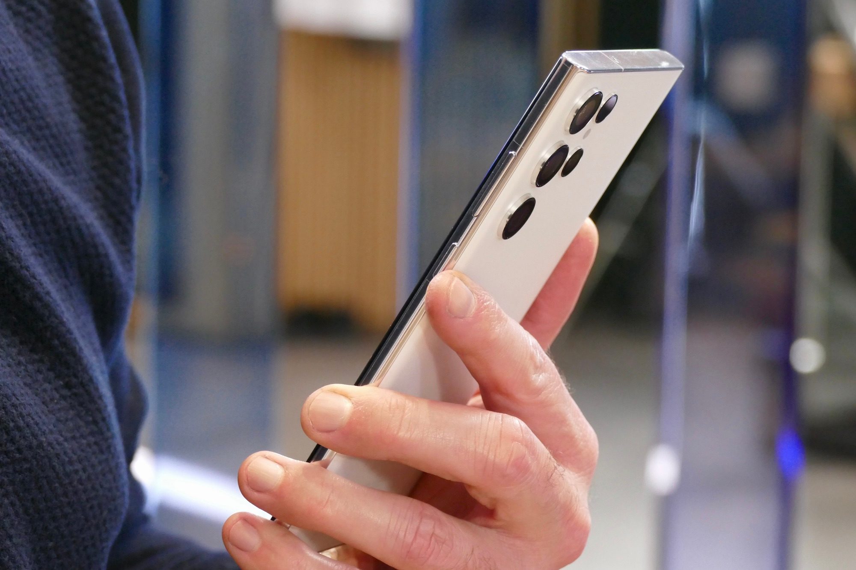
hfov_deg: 15.2
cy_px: 285
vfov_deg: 10.2
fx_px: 3210
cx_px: 428
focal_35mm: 135
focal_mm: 49.07
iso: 1600
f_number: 4.5
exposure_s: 1/80
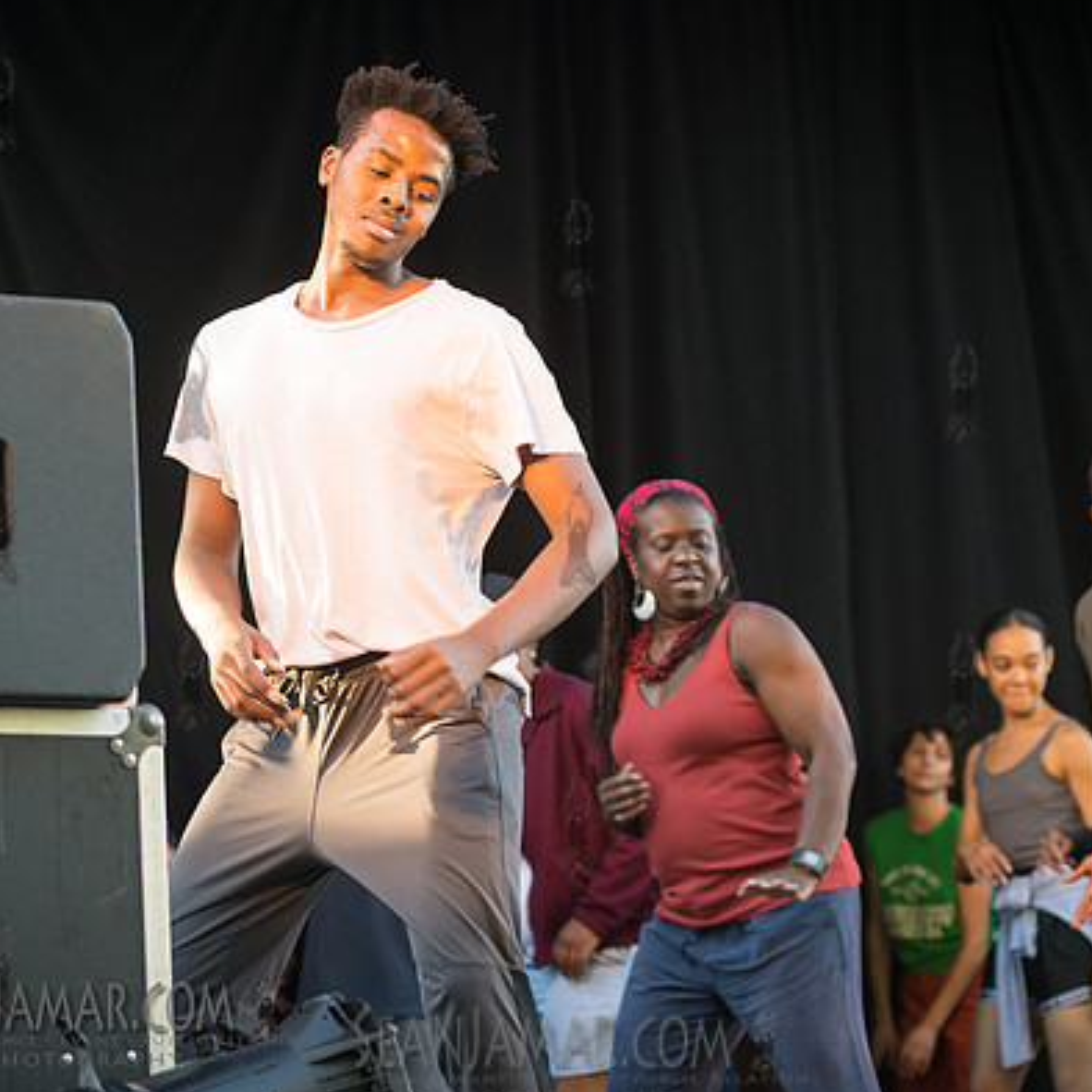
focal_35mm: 127
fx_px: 4533
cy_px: 636
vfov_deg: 13.7
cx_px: 360
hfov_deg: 13.7
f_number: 4.5
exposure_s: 1/100
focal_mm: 80
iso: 400
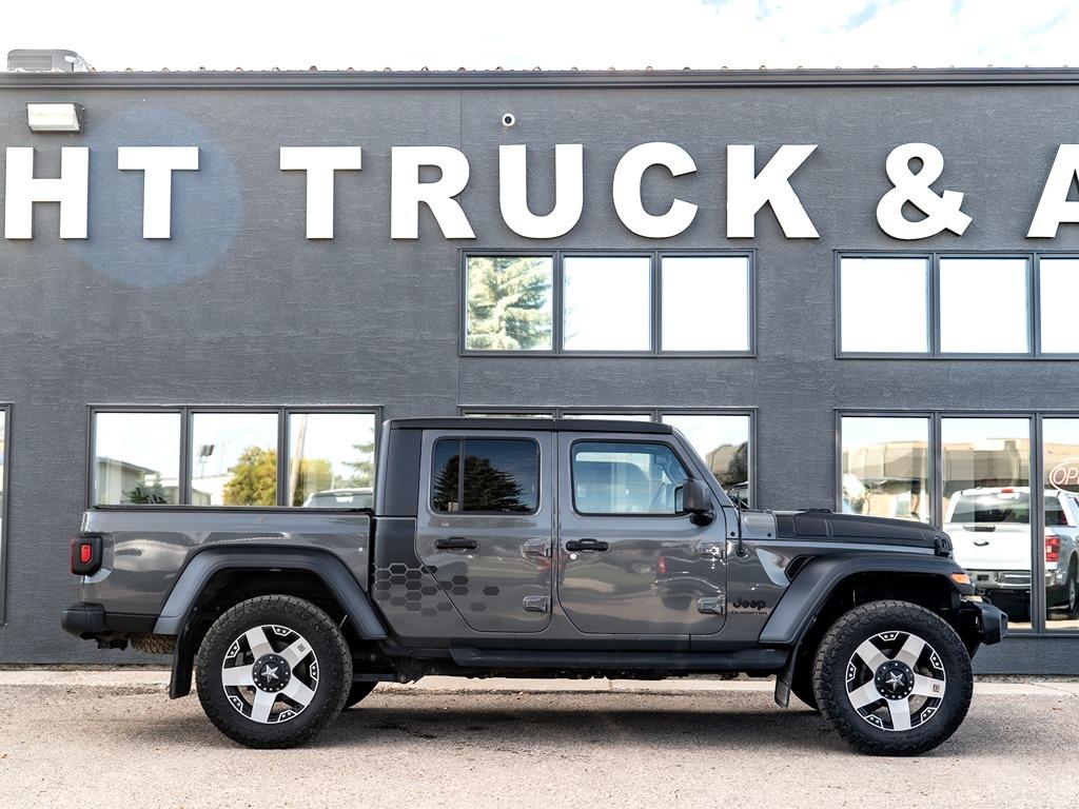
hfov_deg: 38.7
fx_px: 1537
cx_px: 528
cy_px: 407
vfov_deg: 29.5
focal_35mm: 49
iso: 125
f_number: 4
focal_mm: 41
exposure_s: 1/160
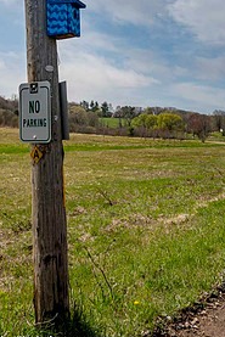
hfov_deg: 34.2
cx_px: 102
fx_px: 365
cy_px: 79
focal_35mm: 39
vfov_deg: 47.4
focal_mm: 9
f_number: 6.3
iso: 100
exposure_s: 1/800
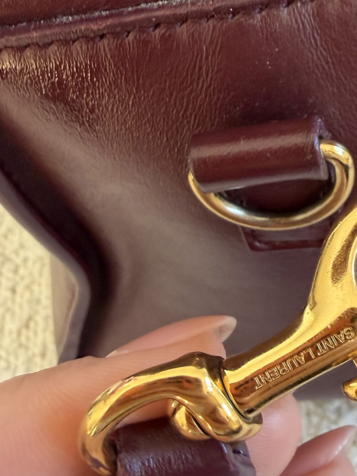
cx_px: 299
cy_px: 302
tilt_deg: -54.8
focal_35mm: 46
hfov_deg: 30.5
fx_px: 633
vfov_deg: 40.9
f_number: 2.2
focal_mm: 2.22
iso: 250
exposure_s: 1/121
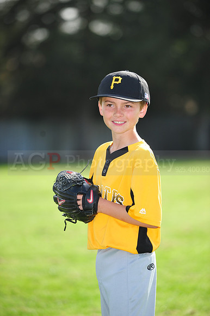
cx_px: 105
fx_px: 1752
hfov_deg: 6.9
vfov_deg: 10.3
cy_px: 158
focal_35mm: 200
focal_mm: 200
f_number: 4.5
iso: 400
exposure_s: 1/1250
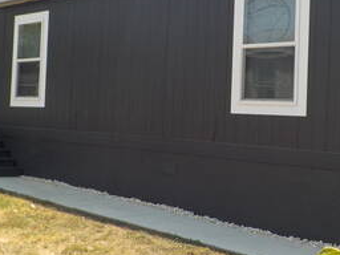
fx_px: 589
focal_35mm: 60
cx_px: 173
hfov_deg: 32.2
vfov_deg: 24.3
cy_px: 89
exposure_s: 1/800
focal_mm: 4.1
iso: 125
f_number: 3.3
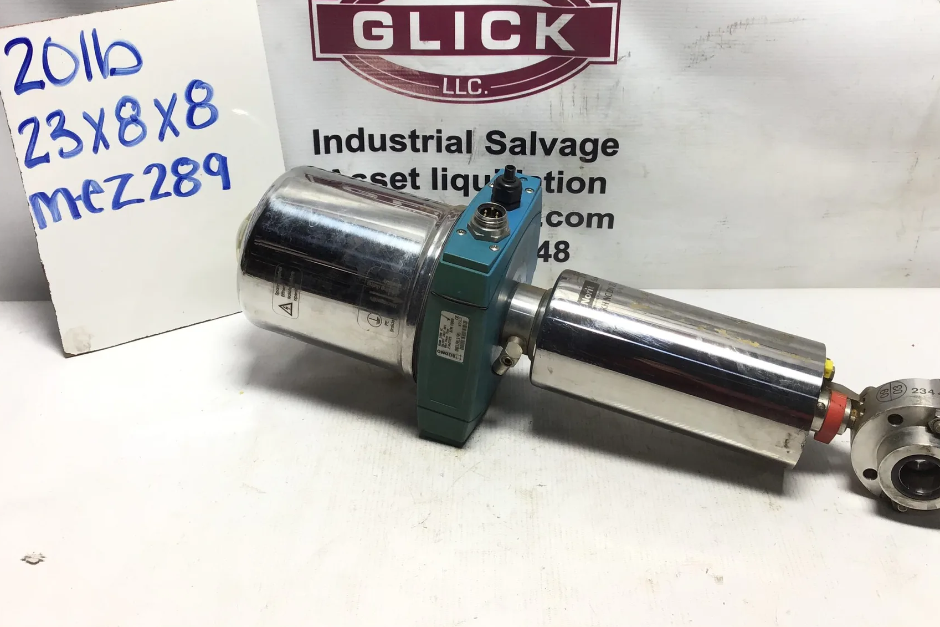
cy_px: 216
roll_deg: -1.6
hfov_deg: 50.7
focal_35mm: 38
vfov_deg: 34.8
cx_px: 495
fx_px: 992
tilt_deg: -28.1
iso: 25
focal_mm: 3.3
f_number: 2.4
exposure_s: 1/120
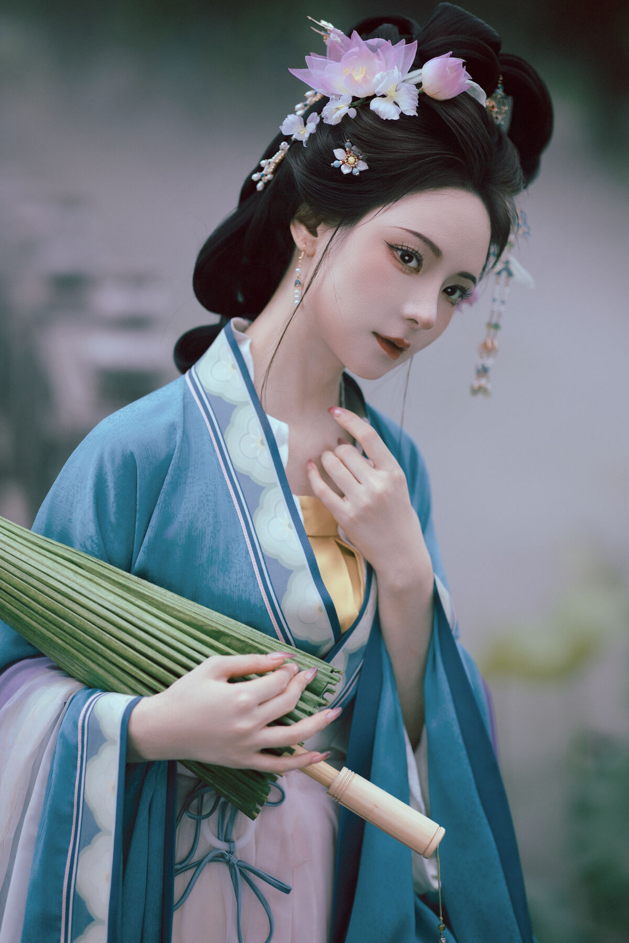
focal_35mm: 85
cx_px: 314
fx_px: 2228
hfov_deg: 16.1
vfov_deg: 23.9
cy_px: 472
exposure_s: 1/800
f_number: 2
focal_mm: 85
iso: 200
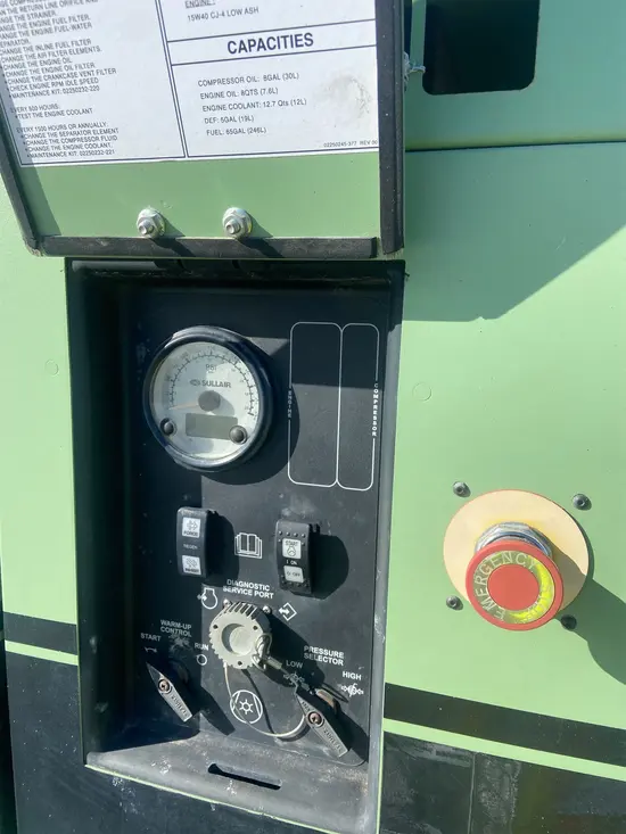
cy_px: 417
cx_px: 313
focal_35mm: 26
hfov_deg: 53.1
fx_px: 627
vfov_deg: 67.3
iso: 32
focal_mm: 4.25
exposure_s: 1/2513
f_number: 1.8
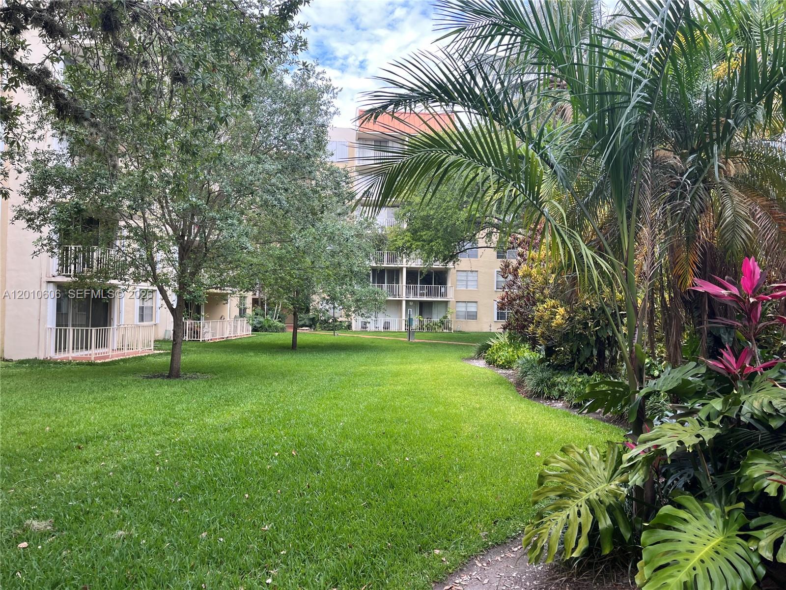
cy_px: 295
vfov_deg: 53.1
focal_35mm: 26
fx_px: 590
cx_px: 393
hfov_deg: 67.3
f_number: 1.6
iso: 50
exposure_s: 1/343
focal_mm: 5.1
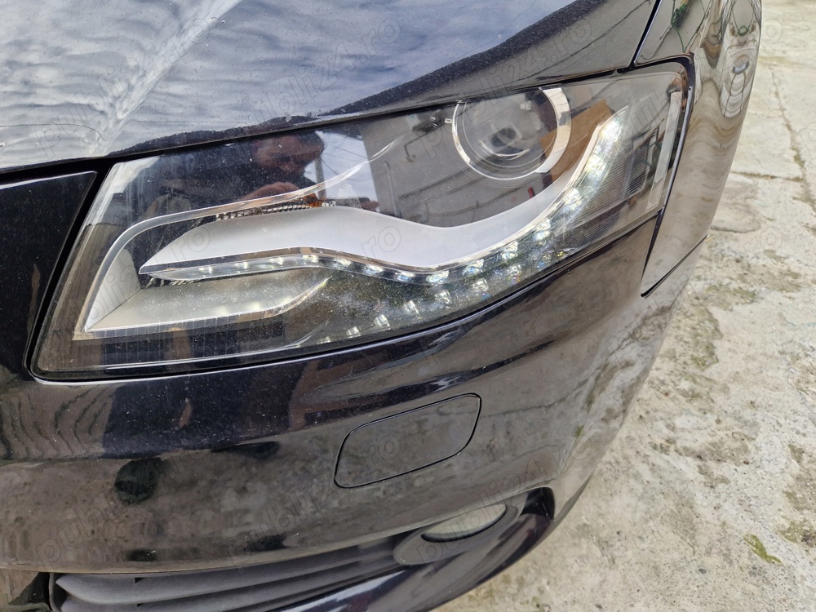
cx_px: 408
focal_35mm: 23
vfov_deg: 58.9
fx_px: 542
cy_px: 306
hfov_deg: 73.9
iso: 50
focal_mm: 5.4
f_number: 1.8
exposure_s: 1/180
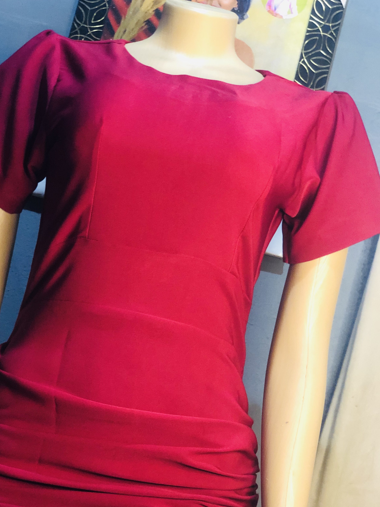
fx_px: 981
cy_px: 312
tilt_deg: +6.8
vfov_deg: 28.9
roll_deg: -13.3
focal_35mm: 67
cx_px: 140
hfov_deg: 21.9
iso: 160
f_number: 2.4
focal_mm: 6
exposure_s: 1/9
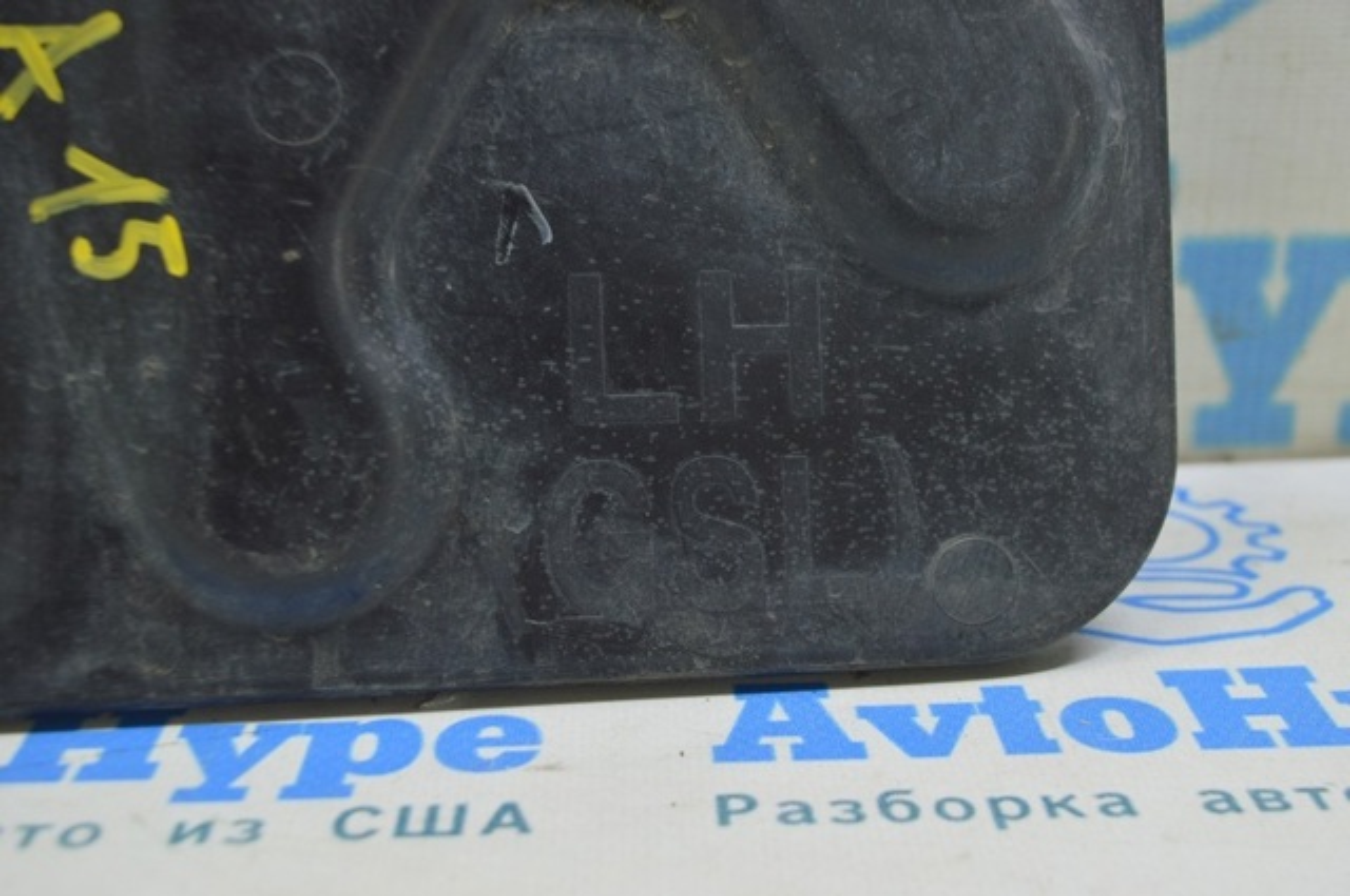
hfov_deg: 42.4
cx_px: 675
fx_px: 1742
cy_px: 448
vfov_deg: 28.9
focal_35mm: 46
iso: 400
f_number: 5.6
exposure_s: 1/20
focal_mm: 31
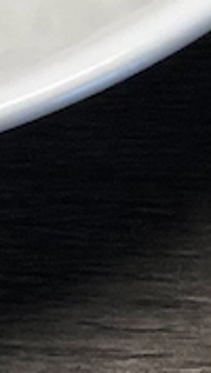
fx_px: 4223
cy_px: -688
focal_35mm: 426
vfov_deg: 4.9
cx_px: -354
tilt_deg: -70.5
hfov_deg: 2.8
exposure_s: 1/60
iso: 50
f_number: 2.4
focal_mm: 6
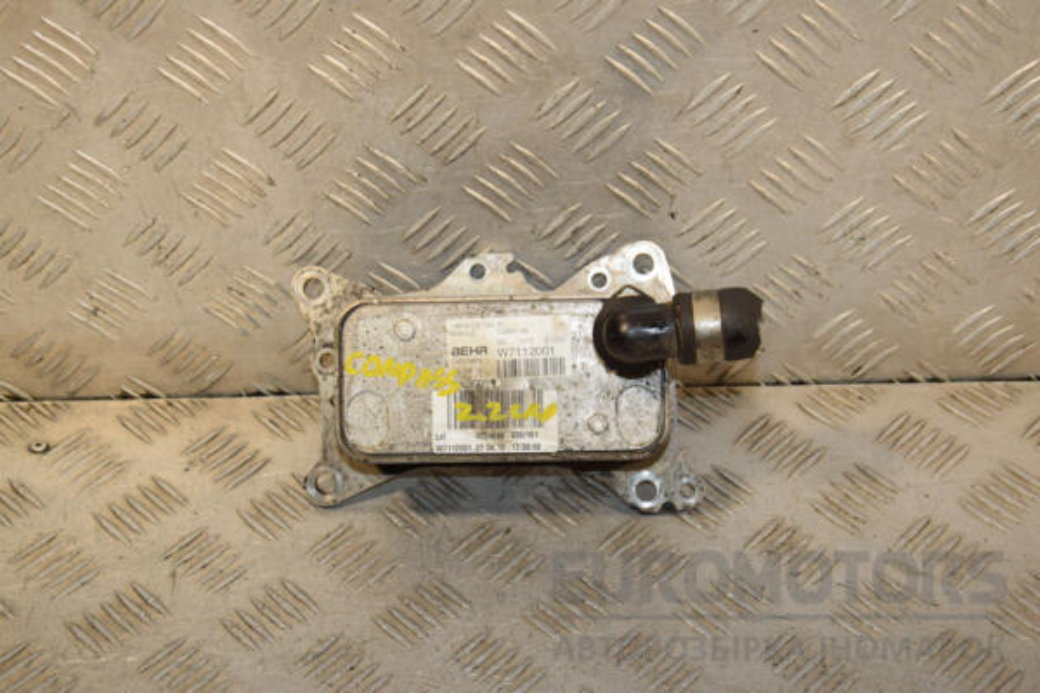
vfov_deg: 20.2
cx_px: 520
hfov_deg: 29.9
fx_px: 1950
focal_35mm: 68
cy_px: 346
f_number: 6.3
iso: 800
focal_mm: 45
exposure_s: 1/200
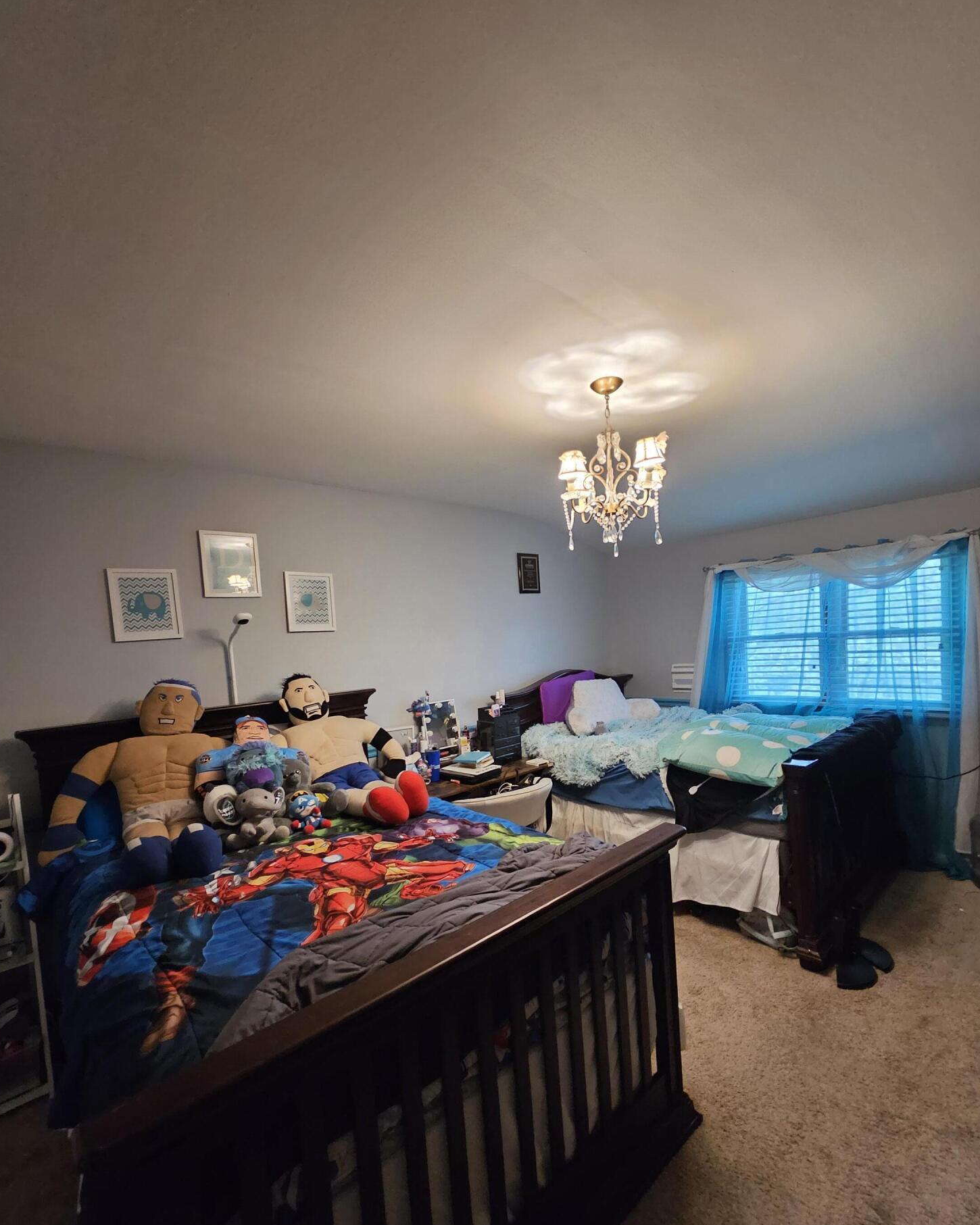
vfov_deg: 100.4
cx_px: 497
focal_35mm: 14
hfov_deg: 88.0
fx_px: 508
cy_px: 668
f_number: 2.2
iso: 1000
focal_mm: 2.2
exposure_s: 1/24
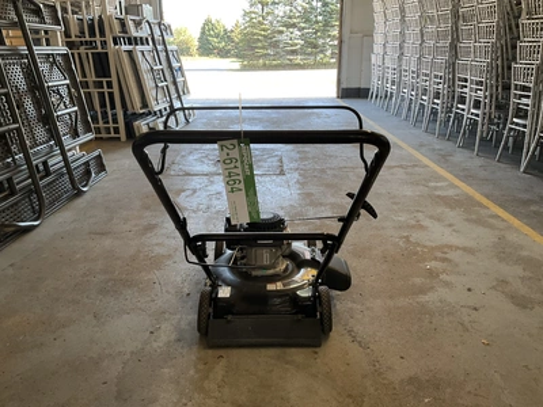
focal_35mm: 29
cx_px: 272
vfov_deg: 48.2
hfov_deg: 61.7
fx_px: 455
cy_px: 204
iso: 50
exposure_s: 1/60
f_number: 1.8
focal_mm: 3
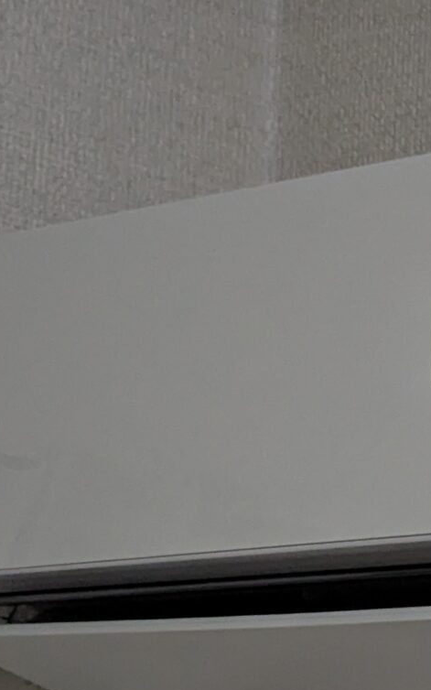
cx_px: 898
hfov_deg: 7.3
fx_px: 3253
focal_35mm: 173
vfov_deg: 12.0
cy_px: 706
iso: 437
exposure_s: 1/24
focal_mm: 6.81
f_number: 1.85
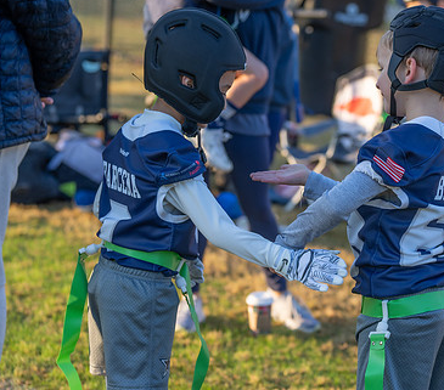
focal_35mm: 118
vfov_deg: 13.8
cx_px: 324
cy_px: 204
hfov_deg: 15.6
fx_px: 1612
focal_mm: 70
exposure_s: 1/400
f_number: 2.8
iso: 100
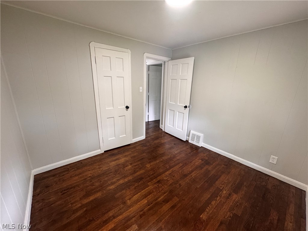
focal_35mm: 14
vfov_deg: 85.7
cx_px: 154
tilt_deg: -14.5
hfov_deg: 102.1
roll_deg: -1.1
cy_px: 116
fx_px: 125
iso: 250
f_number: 2.2
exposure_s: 1/99
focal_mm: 2.22
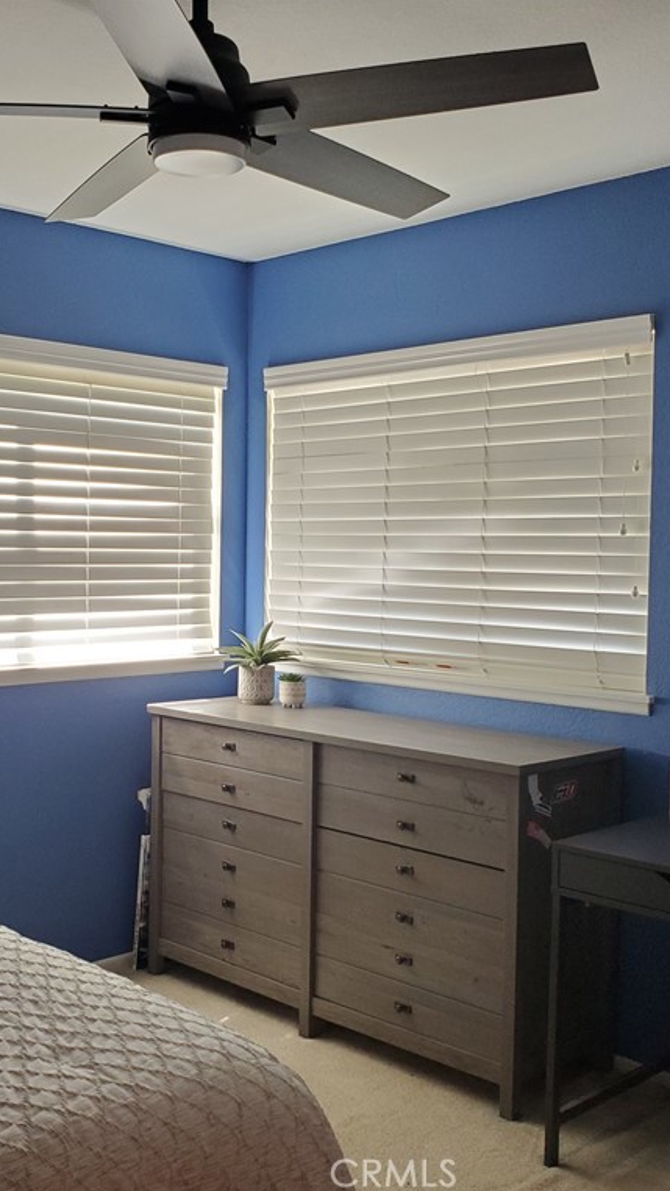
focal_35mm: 38
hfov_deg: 31.0
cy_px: 596
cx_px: 244
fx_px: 1201
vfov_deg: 52.8
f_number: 2.4
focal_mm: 4.3
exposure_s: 1/40
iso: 250
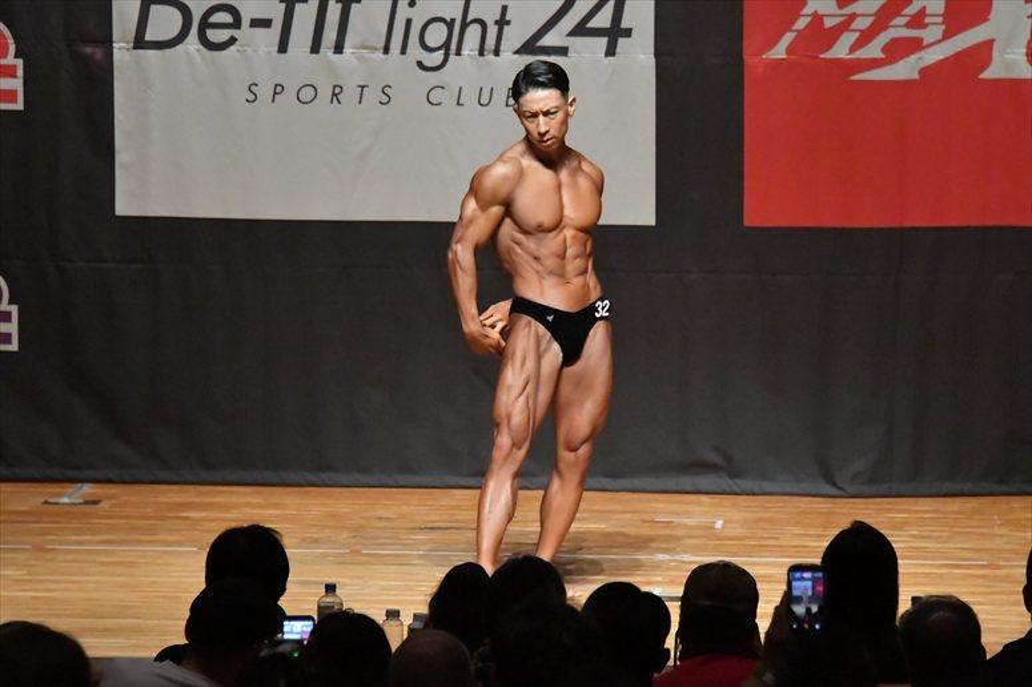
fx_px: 7307
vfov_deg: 5.4
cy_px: 344
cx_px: 516
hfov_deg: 8.1
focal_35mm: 255
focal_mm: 170
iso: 12800
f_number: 5.6
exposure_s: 1/400
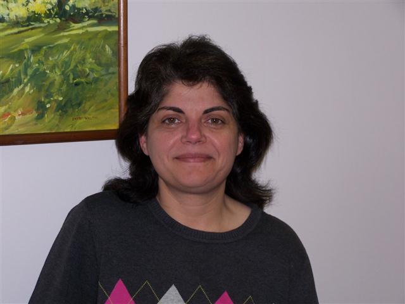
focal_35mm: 105
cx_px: 202
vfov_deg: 14.1
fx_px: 1228
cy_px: 152
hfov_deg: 18.7
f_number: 3.2
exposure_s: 1/100
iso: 80
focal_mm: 17.5
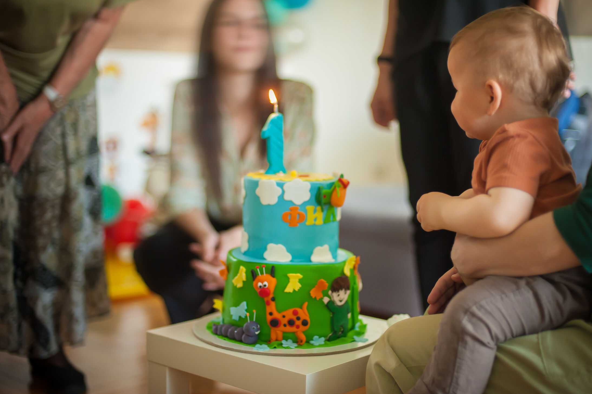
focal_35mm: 55
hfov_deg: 36.2
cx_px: 325
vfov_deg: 24.6
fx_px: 904
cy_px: 189
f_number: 1.8
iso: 1250
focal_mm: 50
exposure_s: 1/400
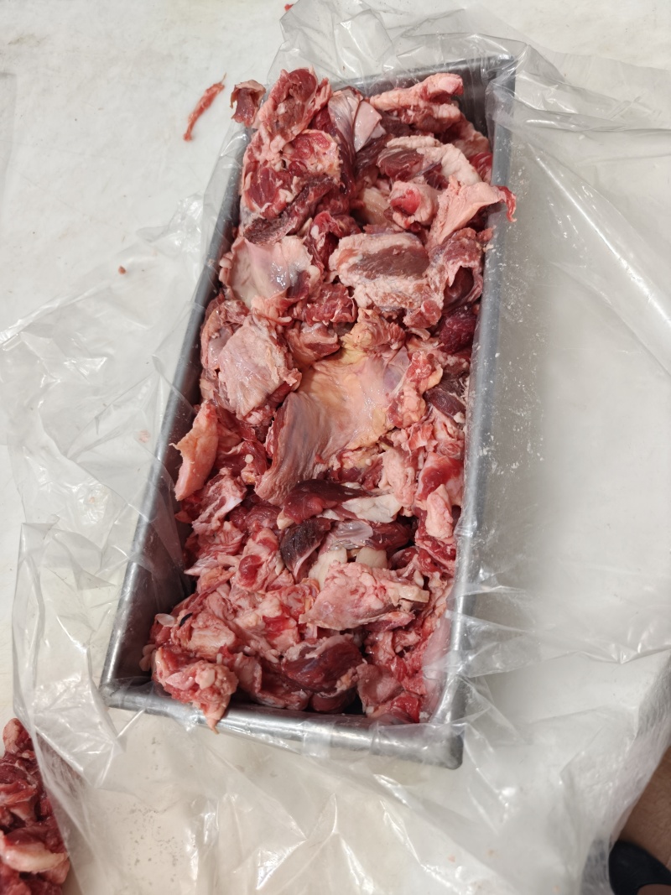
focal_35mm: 23
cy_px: 448
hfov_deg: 58.9
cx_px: 336
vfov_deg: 73.9
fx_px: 595
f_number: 1.6
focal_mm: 6.06
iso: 640
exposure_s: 1/100
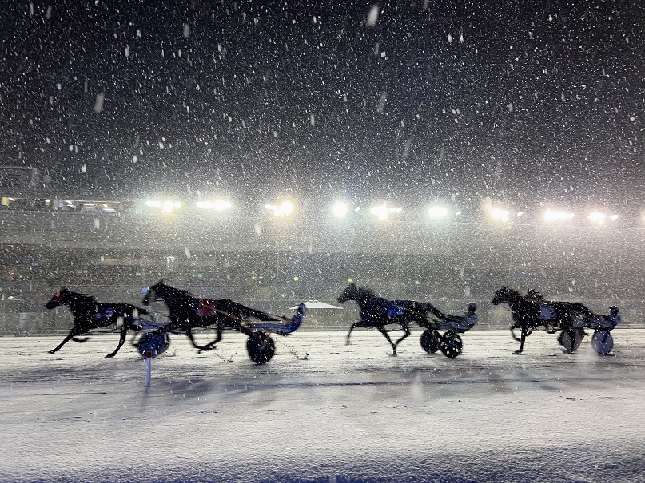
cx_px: 322
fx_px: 484
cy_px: 242
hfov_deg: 67.3
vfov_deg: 53.1
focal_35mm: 26
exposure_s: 1/120
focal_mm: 5.7
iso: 100
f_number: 1.5
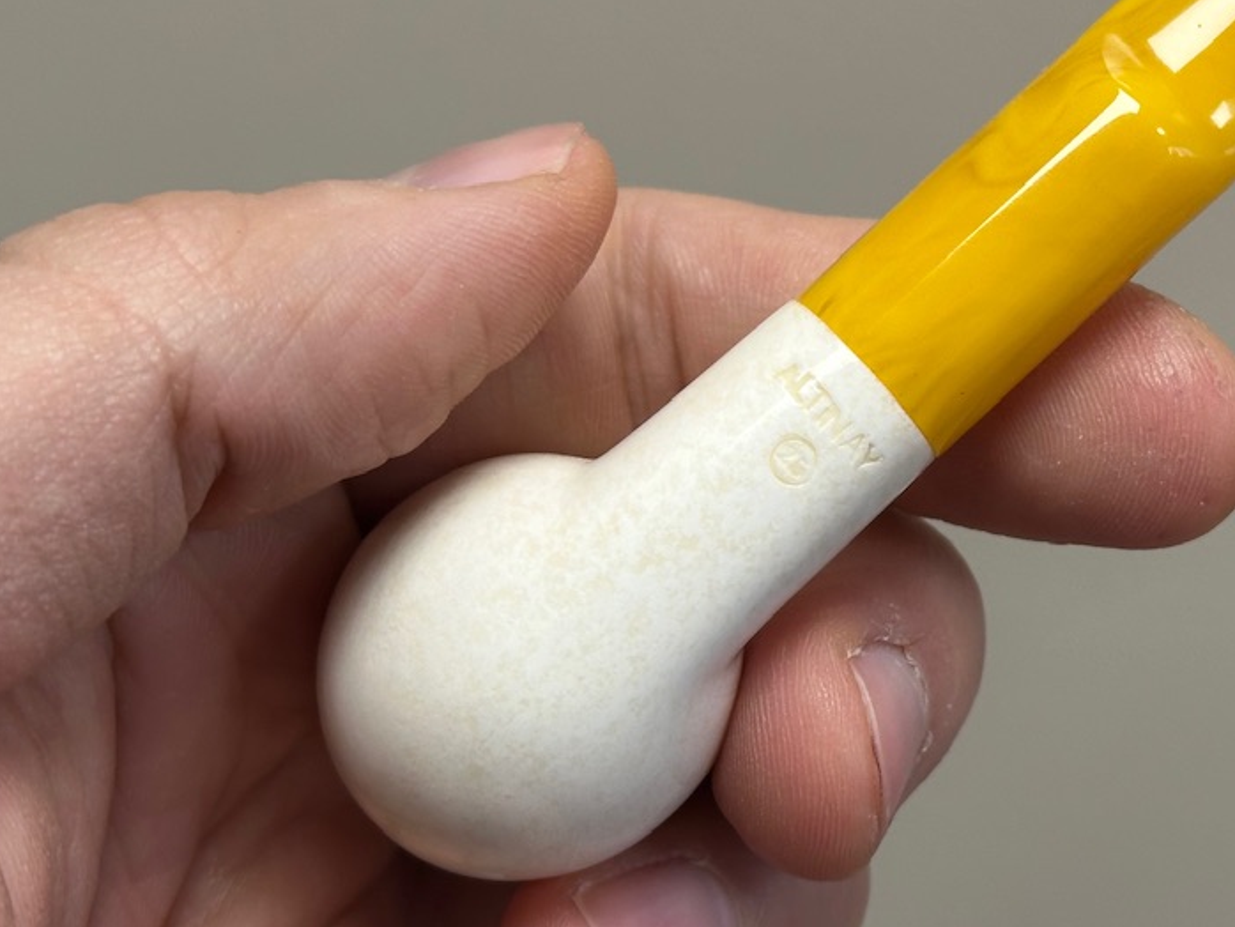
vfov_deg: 16.7
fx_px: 3141
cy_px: 249
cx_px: 954
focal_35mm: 88
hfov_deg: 22.0
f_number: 1.78
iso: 64
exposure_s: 1/100
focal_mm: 6.86
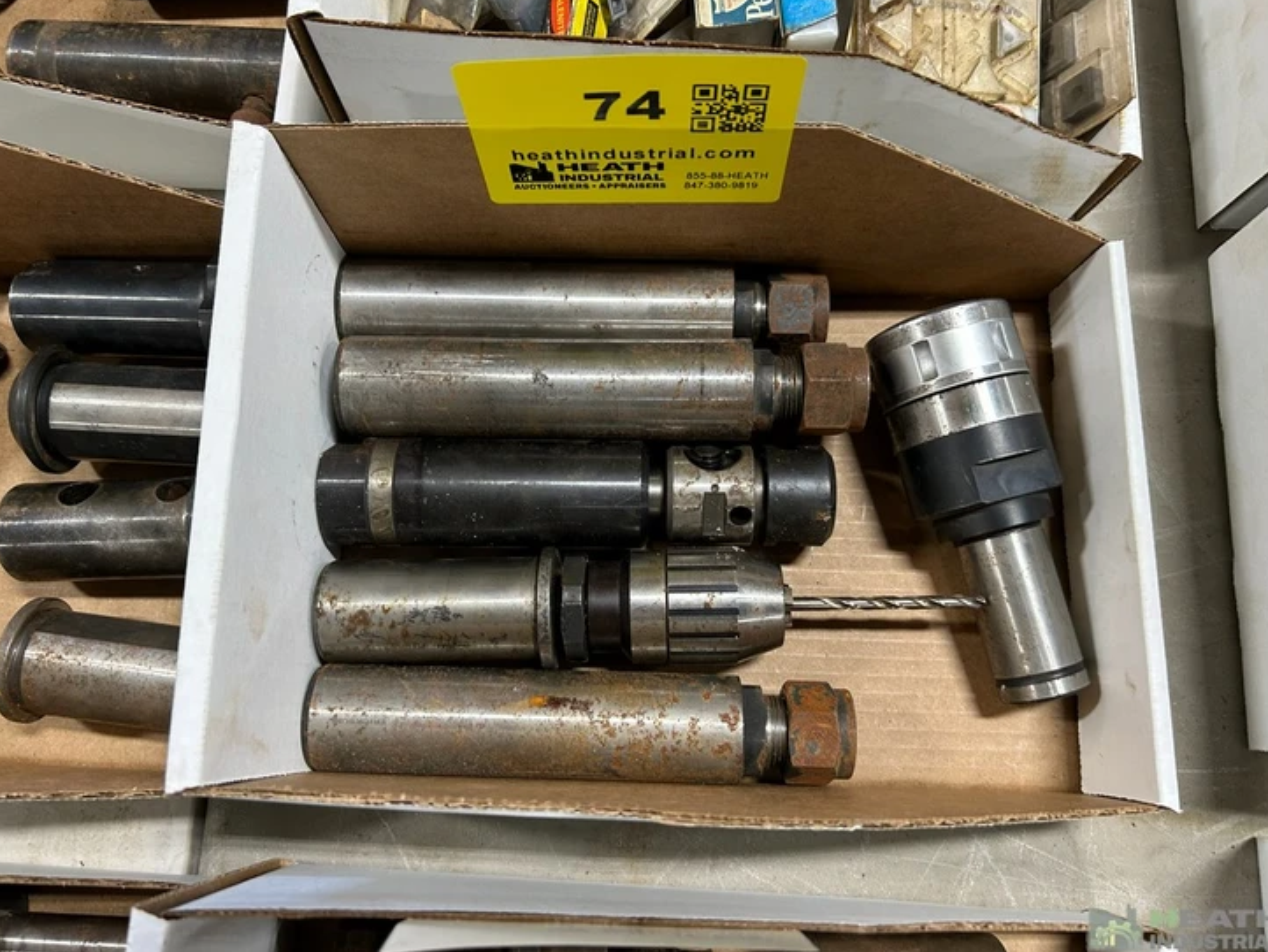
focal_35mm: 27
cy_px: 480
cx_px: 630
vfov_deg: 51.4
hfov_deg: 65.3
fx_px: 989
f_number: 1.5
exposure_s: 1/60
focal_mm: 5.7
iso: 100
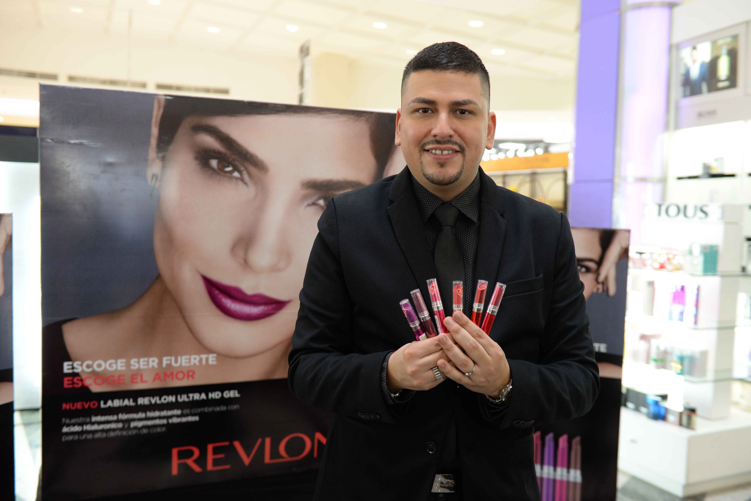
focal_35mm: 34
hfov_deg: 55.8
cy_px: 250
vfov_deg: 38.9
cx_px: 376
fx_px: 710
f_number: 3.5
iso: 2000
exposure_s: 1/100
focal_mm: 34
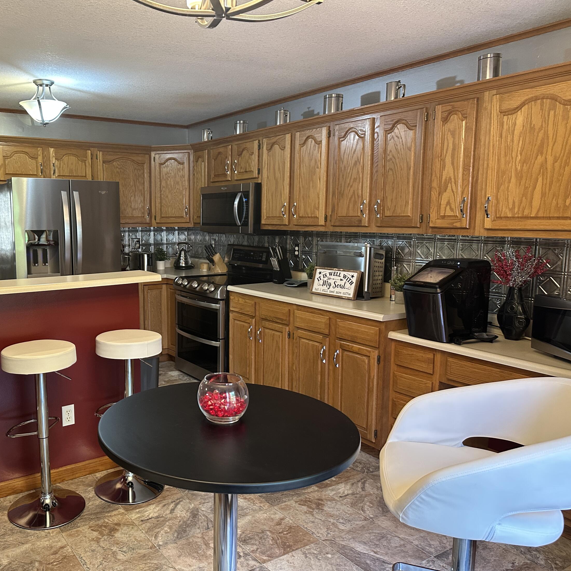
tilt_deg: -8.5
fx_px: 541
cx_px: 181
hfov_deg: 54.3
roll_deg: +0.0
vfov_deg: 55.6
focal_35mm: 29
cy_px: 291
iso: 320
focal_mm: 6.86
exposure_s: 1/60
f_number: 1.78
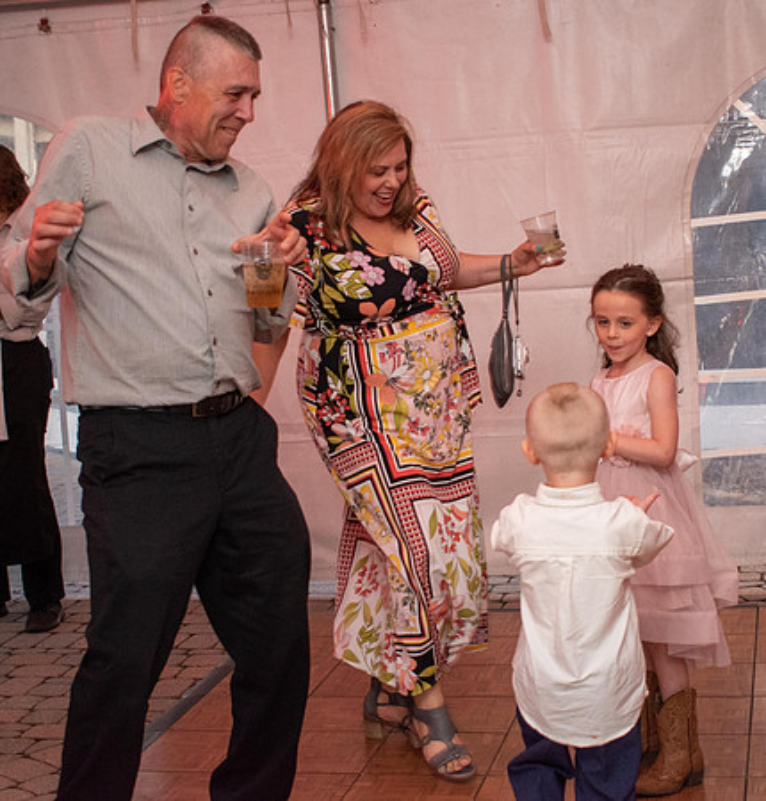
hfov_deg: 26.0
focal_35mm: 64
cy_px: 360
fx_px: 1653
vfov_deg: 27.3
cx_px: 494
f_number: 4.2
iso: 1400
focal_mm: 30
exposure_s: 1/60
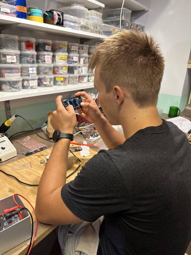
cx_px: 96
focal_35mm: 24
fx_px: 177
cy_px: 128
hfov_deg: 56.8
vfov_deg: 71.6
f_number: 1.78
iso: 200
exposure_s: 1/50
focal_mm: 6.86
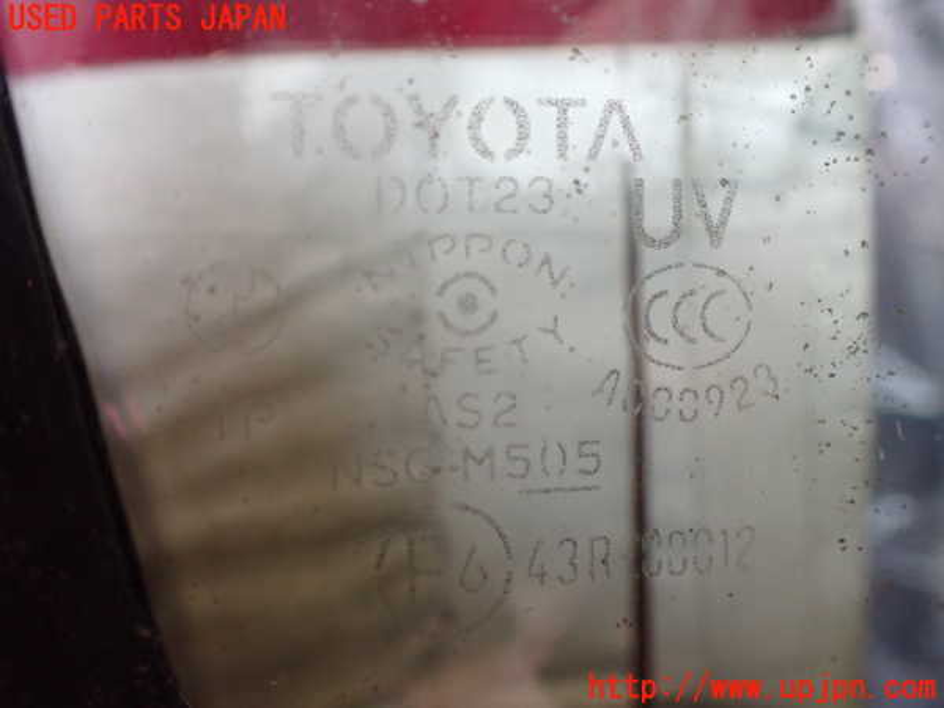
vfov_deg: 46.8
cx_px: 472
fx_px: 818
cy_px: 354
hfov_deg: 60.0
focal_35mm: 30
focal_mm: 5.4
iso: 640
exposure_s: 1/125
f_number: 2.3
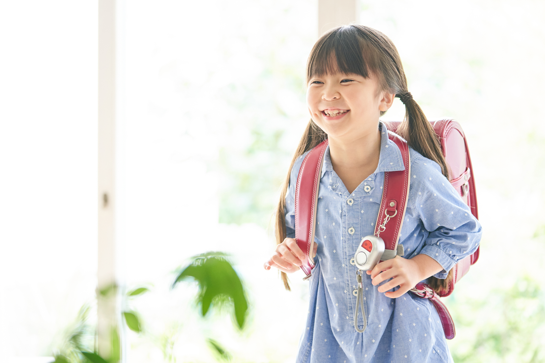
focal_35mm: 95
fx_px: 1438
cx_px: 272
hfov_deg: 21.5
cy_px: 182
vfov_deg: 14.4
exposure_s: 1/160
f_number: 2.8
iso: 1600
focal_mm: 95
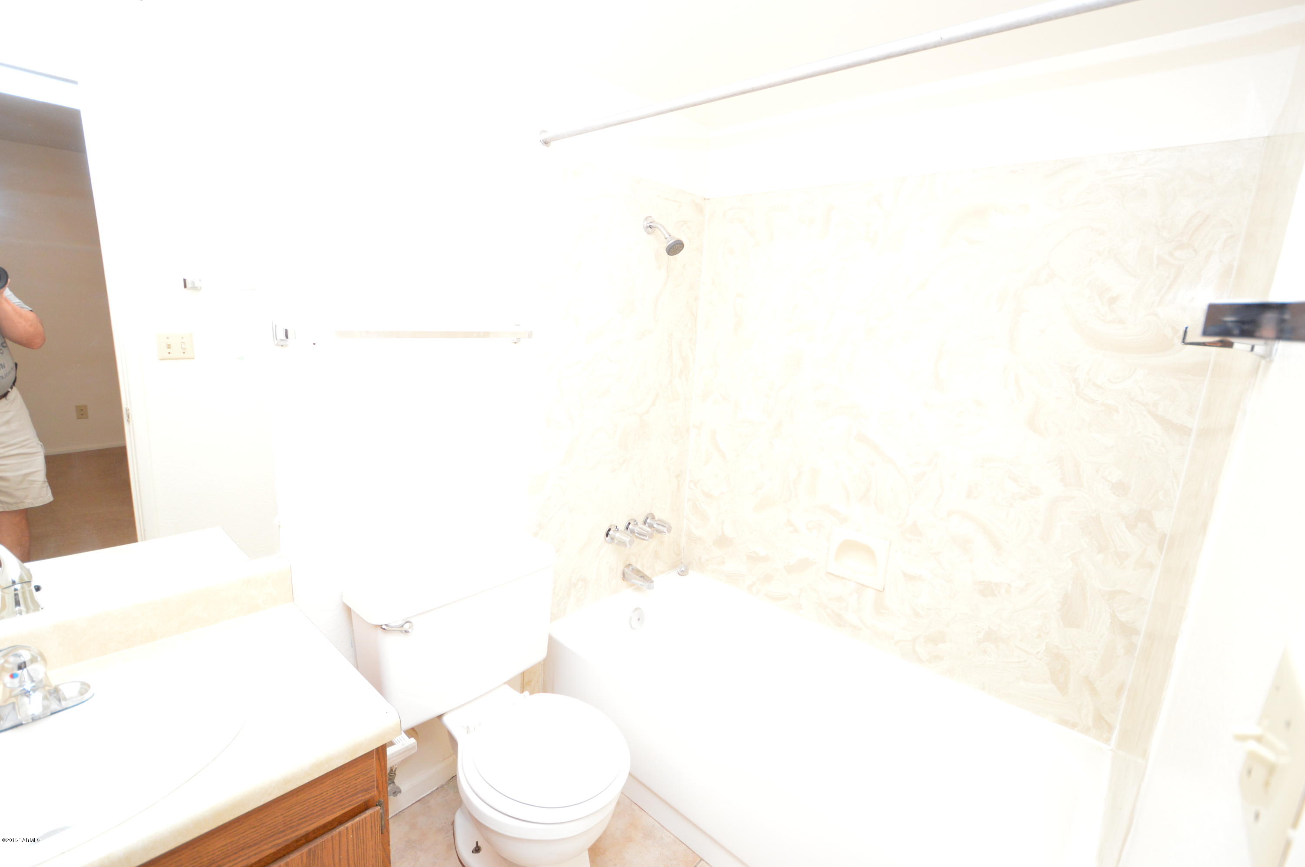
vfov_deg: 77.2
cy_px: 434
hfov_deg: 100.4
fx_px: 543
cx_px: 652
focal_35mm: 15
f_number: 3.5
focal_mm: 10
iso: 1000
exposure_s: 1/60
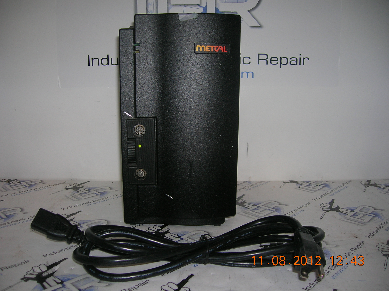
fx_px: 382
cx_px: 194
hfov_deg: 54.0
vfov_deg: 41.7
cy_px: 146
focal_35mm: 34
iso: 50
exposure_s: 1/60.1
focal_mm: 5.7
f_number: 2.9
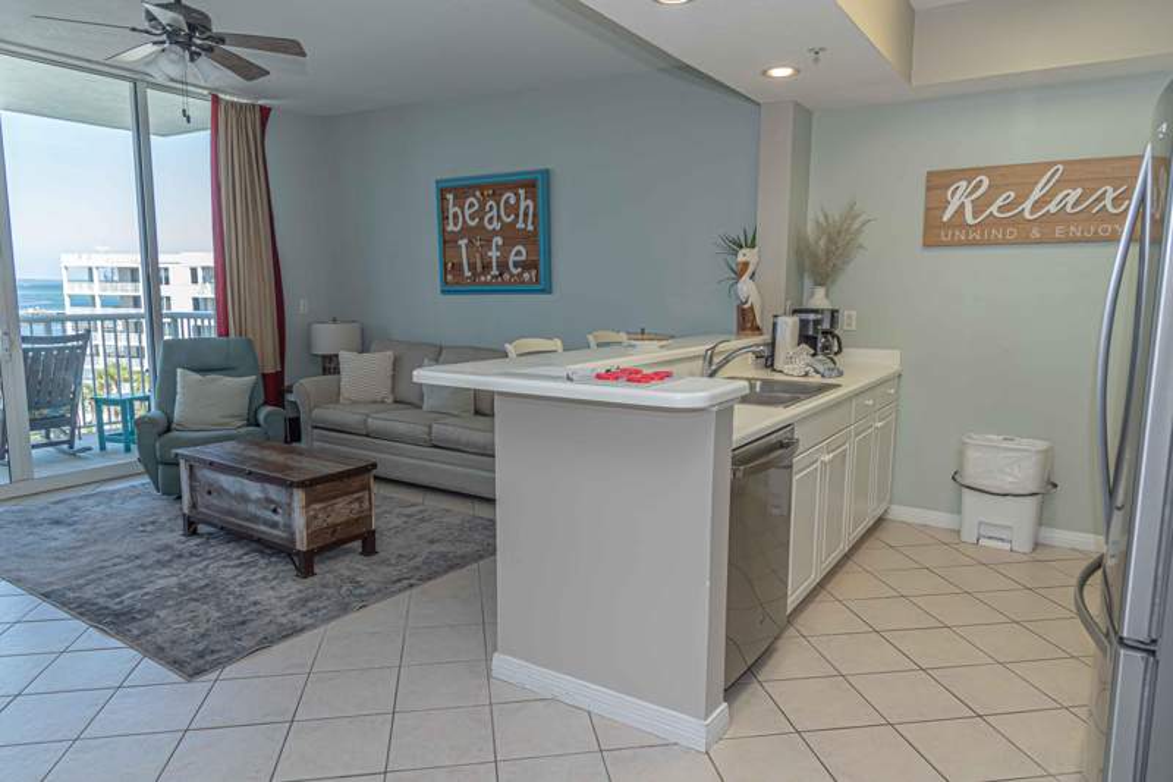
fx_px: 782
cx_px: 586
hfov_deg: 73.8
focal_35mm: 24
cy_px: 391
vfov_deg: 53.1
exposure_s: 1/125
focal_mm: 24
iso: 400
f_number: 6.3
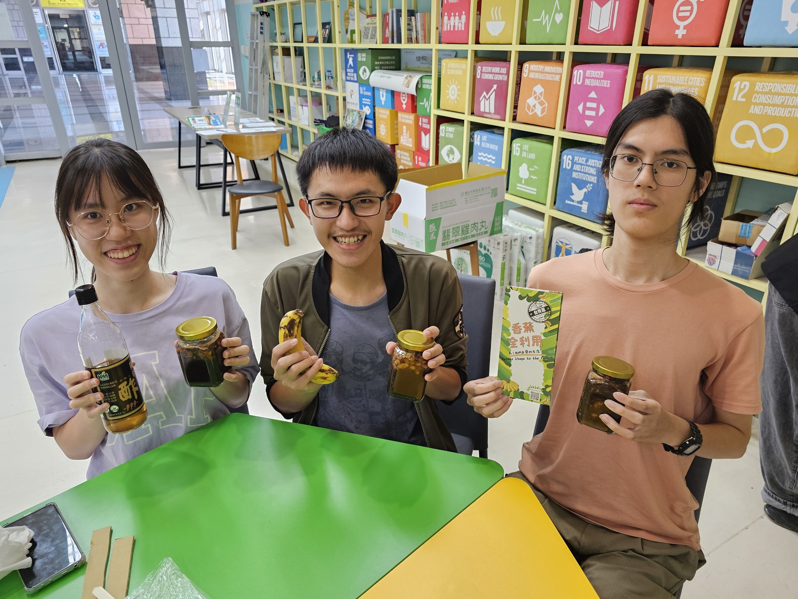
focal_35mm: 23
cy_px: 300
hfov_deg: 73.9
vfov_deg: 58.9
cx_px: 399
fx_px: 530
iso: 320
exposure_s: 1/120
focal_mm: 6.3
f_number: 1.7
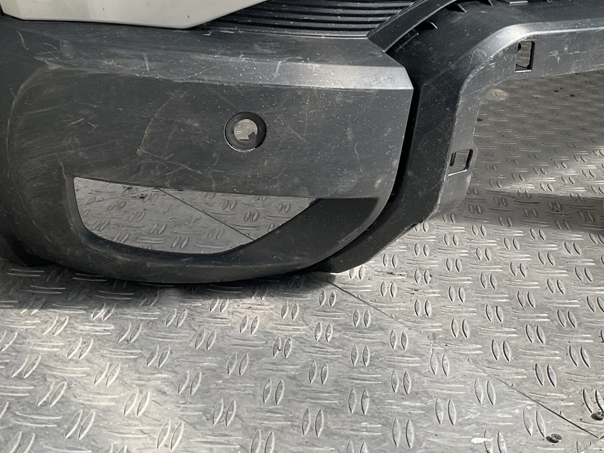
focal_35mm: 52
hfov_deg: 36.8
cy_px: 82
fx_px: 907
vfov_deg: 27.4
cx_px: 313
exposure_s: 1/362
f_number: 1.8
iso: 16
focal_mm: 3
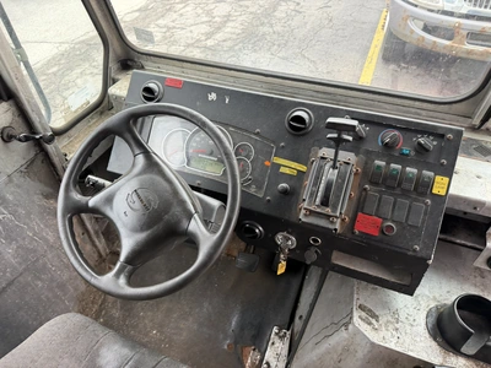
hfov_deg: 71.6
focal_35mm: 24
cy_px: 184
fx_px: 340
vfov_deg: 56.8
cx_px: 246
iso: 200
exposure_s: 1/87
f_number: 1.78
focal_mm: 6.76
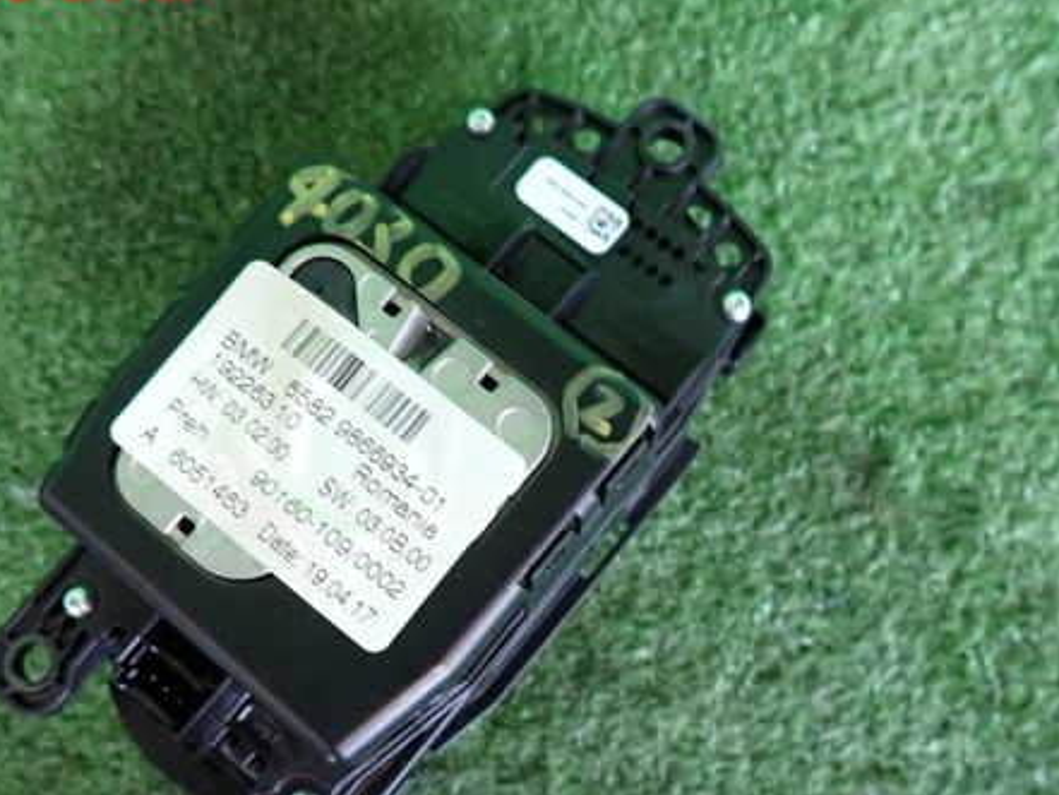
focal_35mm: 34
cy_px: 495
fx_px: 1040
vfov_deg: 41.5
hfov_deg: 53.8
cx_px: 475
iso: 250
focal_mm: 4.5
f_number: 2
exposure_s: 1/30
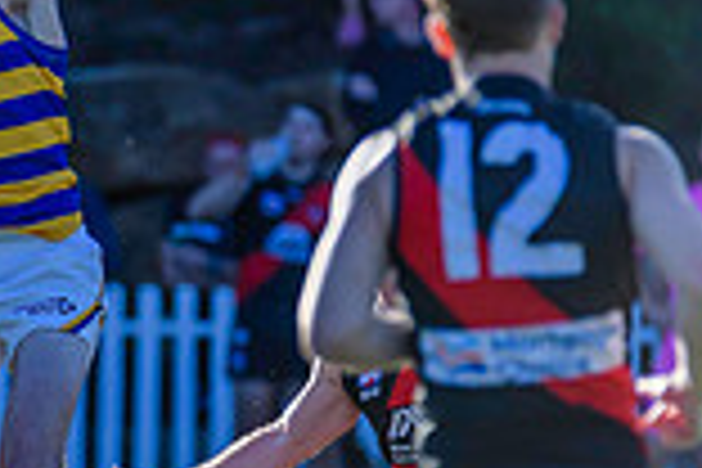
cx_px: -353
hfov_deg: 1.1
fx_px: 35175
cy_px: 294
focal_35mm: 1804
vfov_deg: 0.8
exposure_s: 1/2000
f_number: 6.3
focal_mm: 460
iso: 800
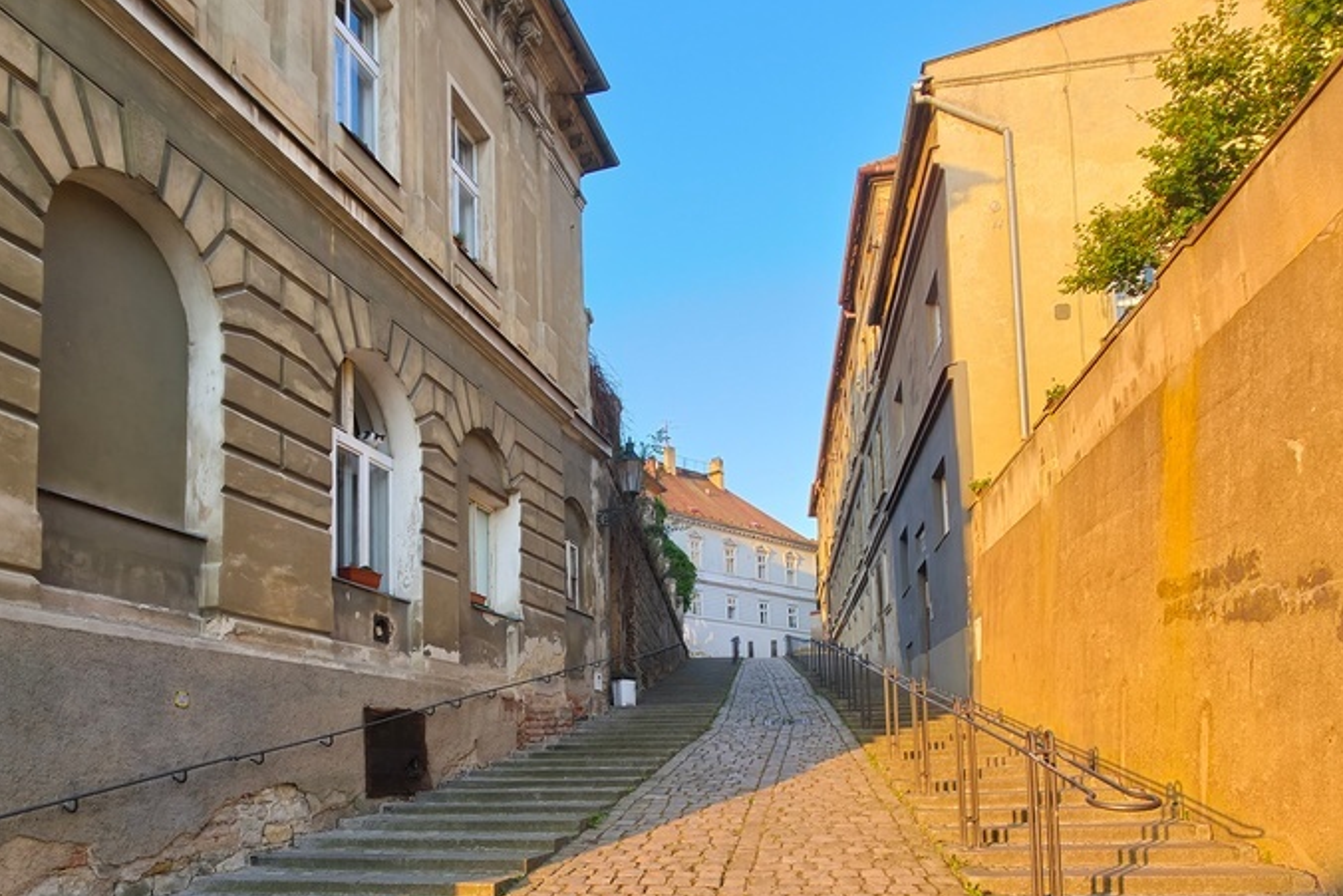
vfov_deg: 50.5
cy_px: 695
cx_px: 612
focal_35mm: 24
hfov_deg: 73.6
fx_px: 895
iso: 16
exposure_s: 1/134
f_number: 1.9
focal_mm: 2.2
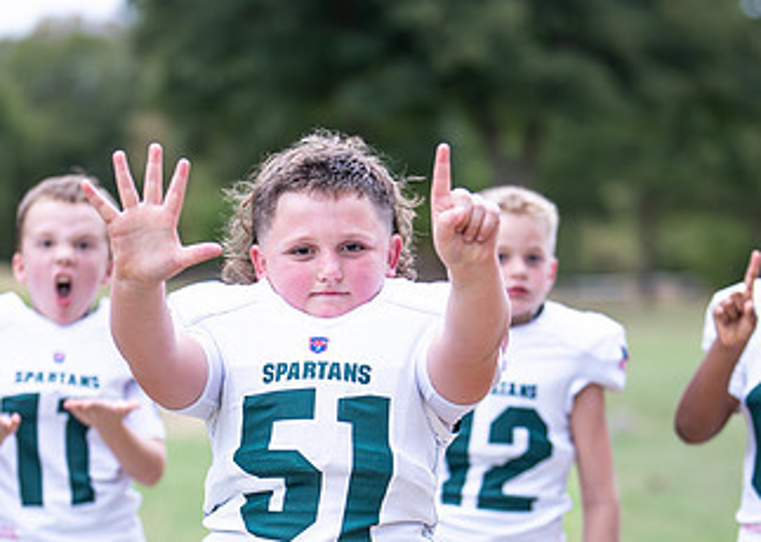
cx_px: 374
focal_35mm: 132
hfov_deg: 15.2
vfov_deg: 10.8
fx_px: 2850
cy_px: 494
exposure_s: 1/320
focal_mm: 50
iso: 200
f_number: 1.2
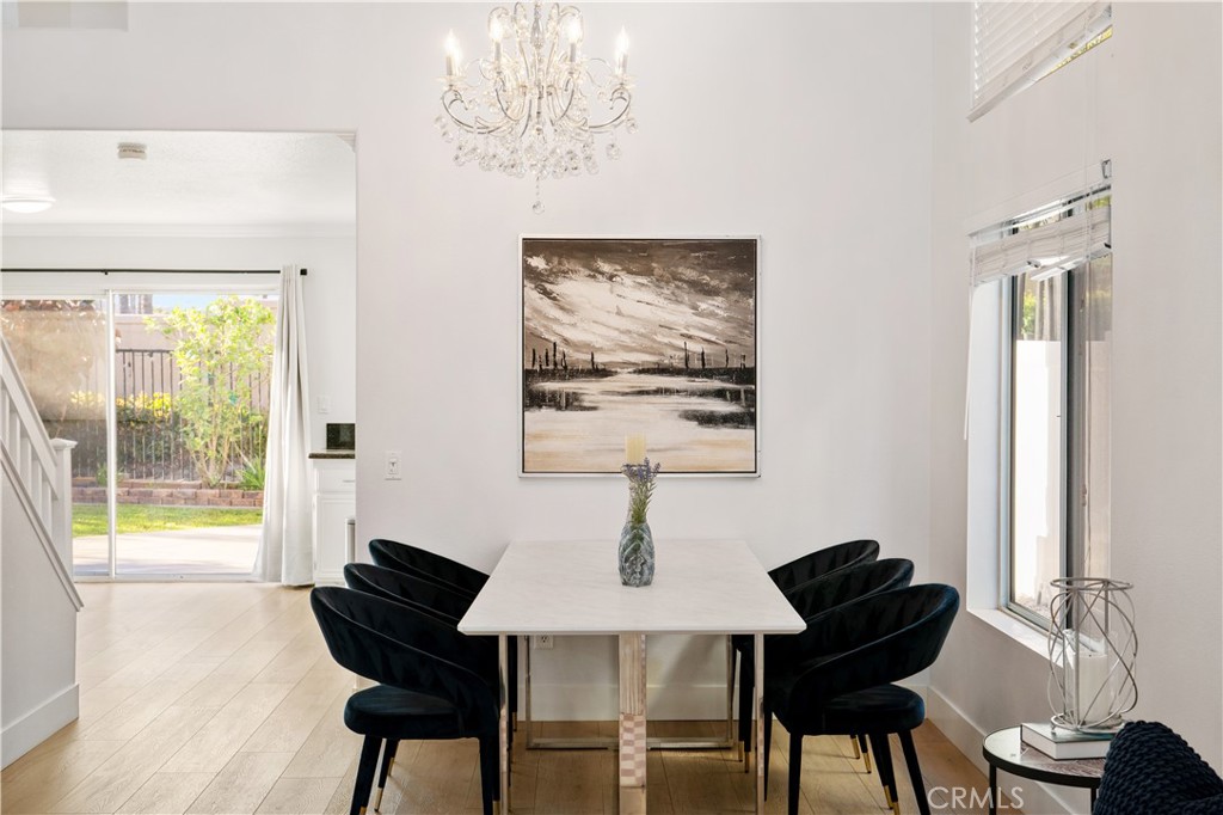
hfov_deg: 46.4
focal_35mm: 42
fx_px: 1426
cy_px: 408
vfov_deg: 31.9
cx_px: 612
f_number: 8
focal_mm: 42
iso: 800
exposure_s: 1/10
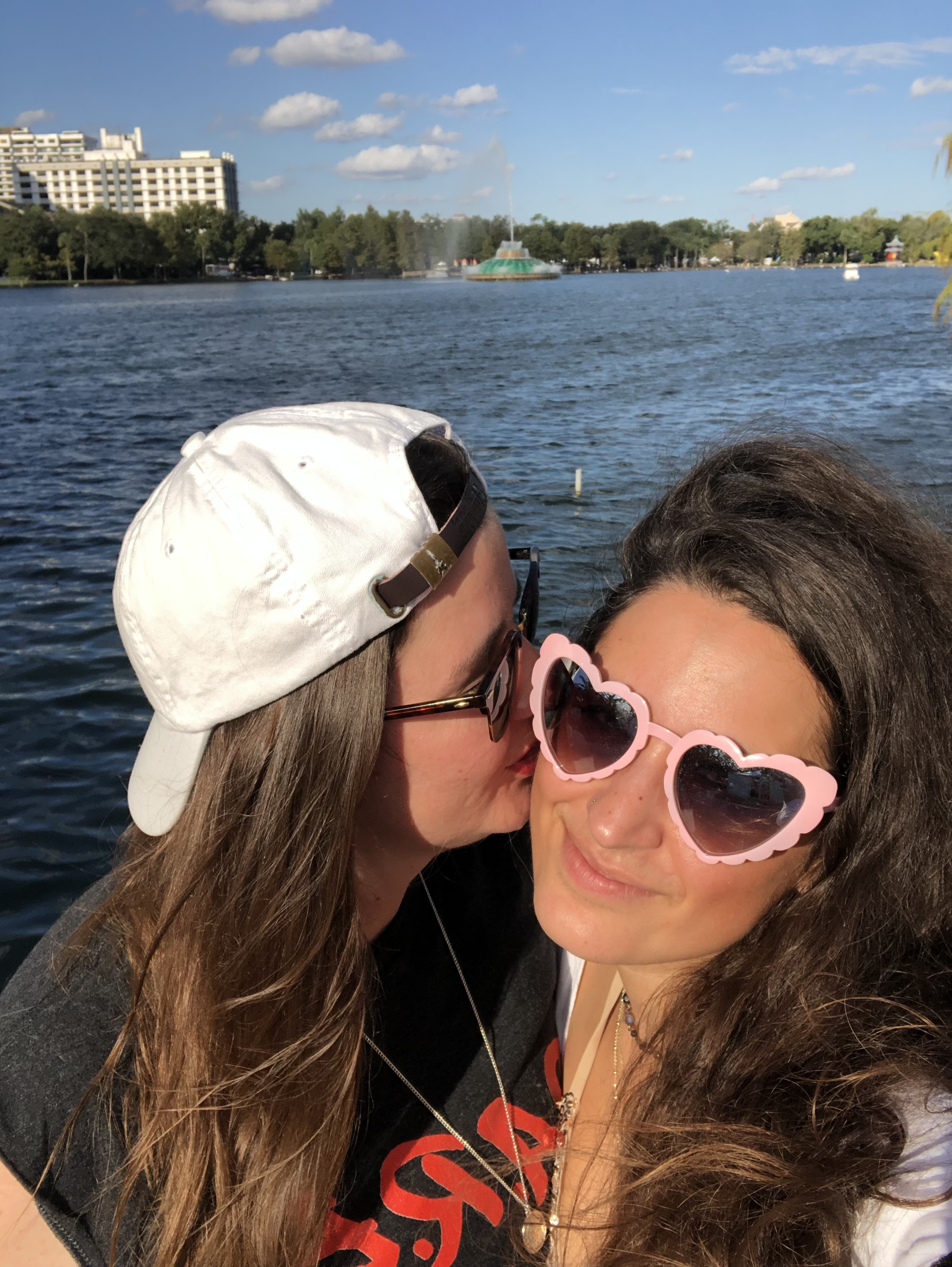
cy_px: 634
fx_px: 1172
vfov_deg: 56.8
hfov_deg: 44.2
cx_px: 476
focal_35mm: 32
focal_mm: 2.87
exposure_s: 1/1353
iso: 20
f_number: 2.2
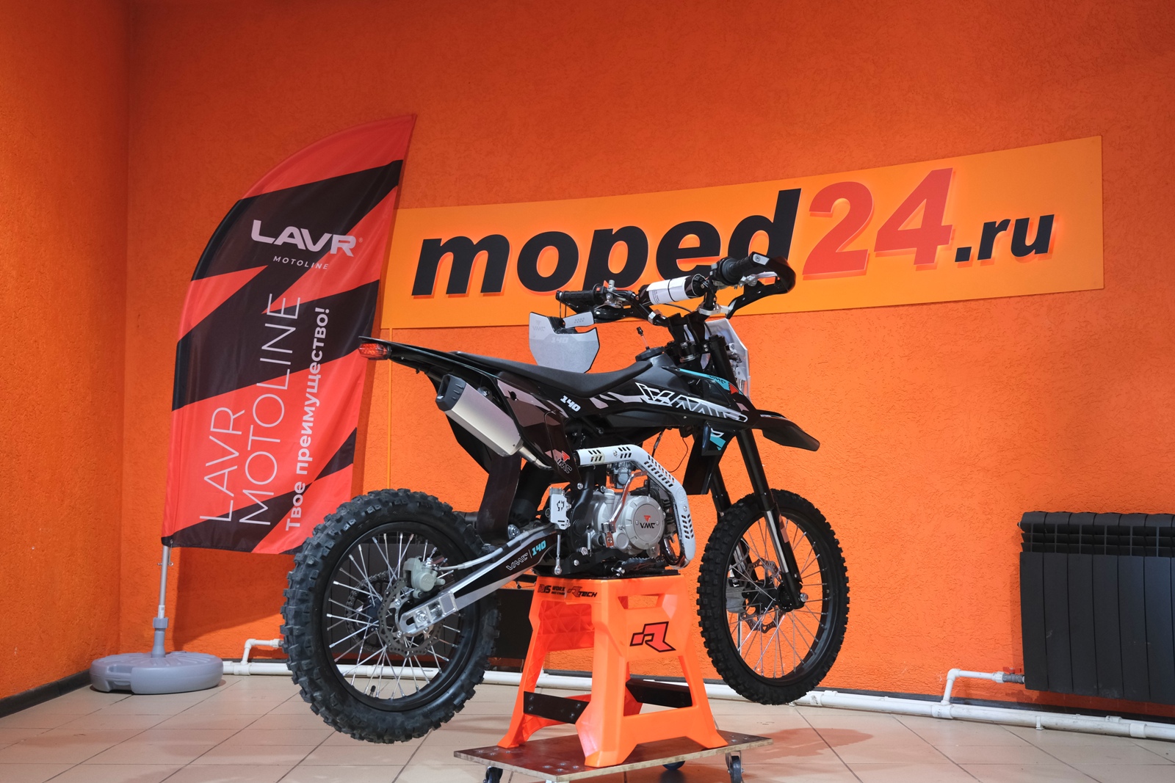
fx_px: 1338
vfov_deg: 32.6
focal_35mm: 41
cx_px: 588
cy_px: 392
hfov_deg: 47.4
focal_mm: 27.5
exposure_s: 1/100
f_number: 4
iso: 1600
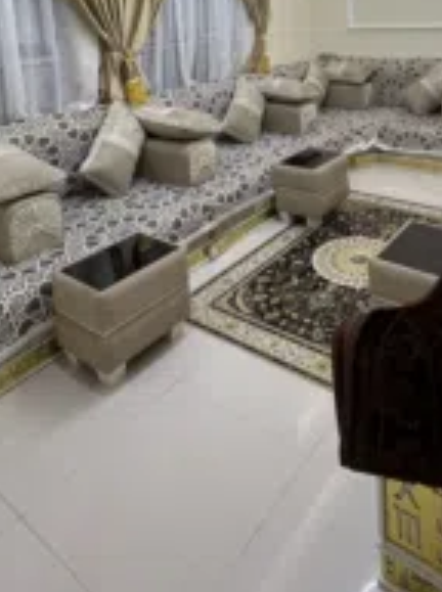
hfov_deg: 50.4
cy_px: 52
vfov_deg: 56.0
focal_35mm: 27
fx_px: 461
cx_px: 292
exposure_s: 1/100
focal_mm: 1.57
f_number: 1.8
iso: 100
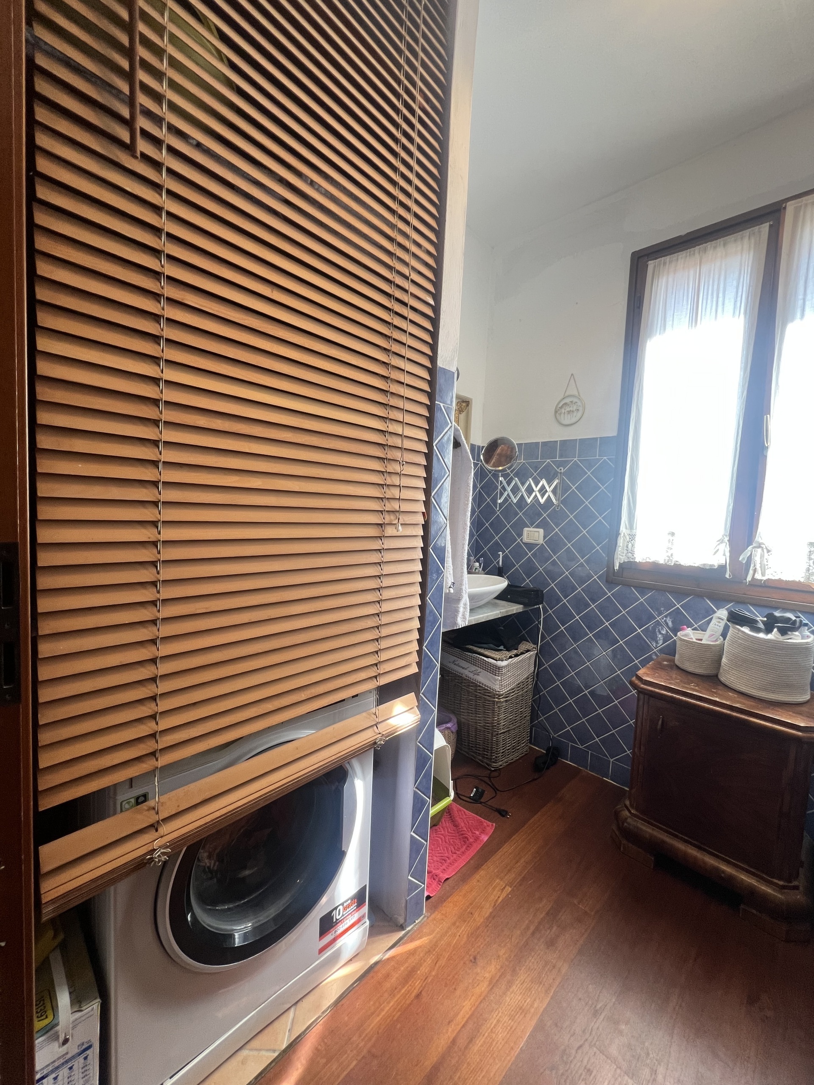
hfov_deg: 89.9
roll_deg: -2.7
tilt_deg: -3.6
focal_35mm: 13
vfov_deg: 106.2
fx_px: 408
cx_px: 407
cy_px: 542
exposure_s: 1/99
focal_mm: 1.57
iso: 100
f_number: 1.8
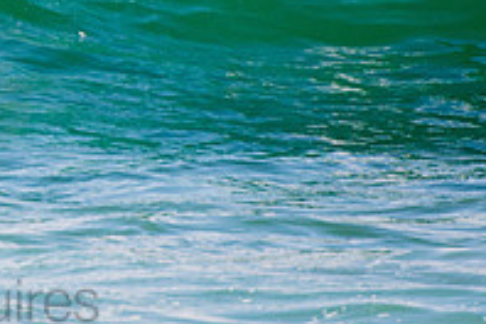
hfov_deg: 1.2
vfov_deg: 0.8
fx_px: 23758
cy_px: -107
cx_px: -91
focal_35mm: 1760
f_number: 5.6
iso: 400
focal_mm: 400
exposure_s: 1/2000
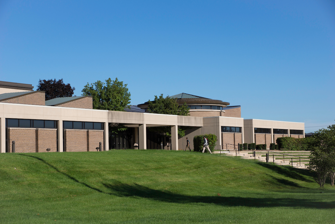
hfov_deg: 27.0
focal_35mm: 75
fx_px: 698
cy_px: 112
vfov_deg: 18.2
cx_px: 168
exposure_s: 1/500
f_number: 8
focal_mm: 50
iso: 100
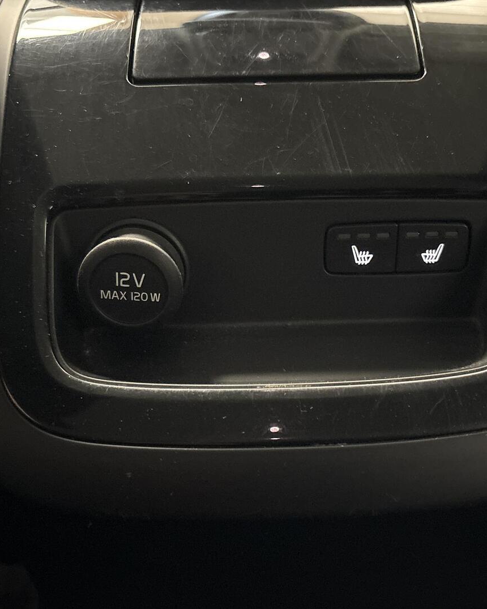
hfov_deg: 43.2
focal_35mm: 34
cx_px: 279
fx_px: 613
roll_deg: +0.4
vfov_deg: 52.8
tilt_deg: -43.3
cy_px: 305
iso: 6400
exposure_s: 1/17
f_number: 1.6
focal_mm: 5.96
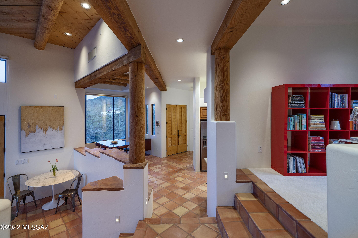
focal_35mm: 15
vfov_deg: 77.3
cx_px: 179
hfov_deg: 100.4
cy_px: 119
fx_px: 149
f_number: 9
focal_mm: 15
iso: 100
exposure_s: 2
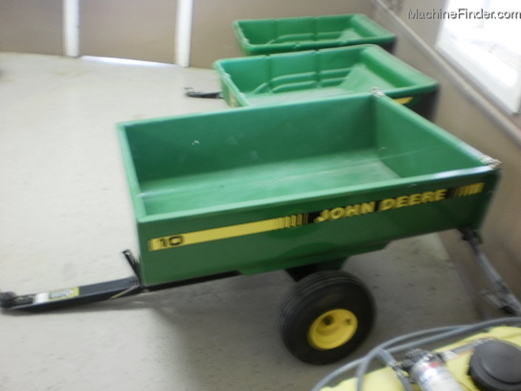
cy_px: 196
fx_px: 542
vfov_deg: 39.7
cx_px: 260
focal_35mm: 36
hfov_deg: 51.4
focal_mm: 6.3
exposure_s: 1/2
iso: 125
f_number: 3.1
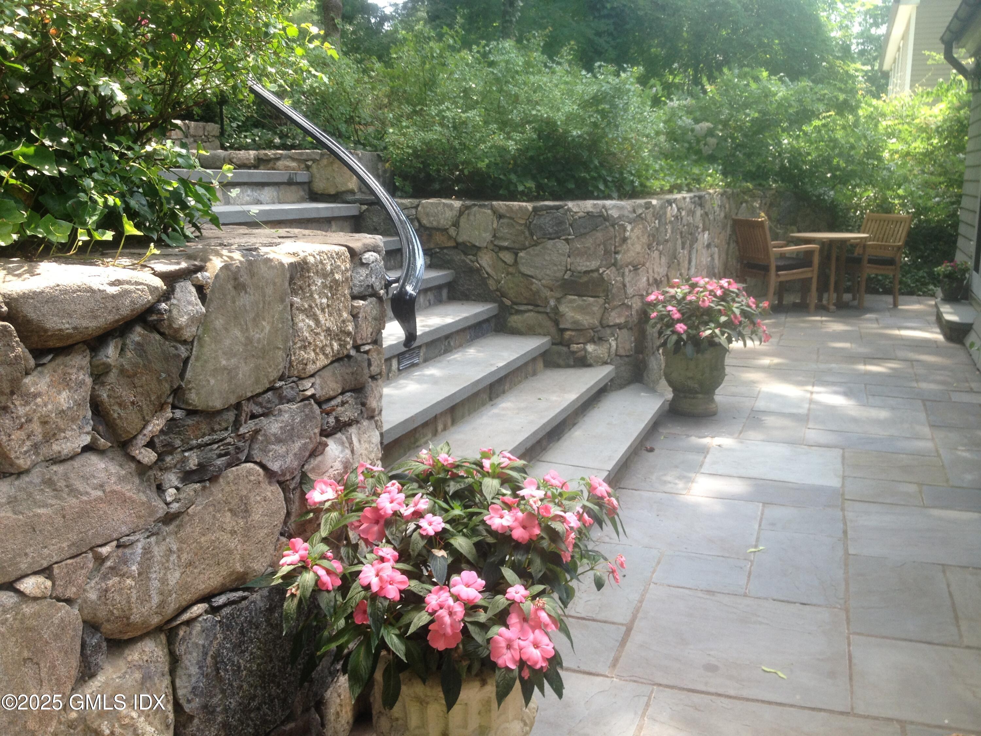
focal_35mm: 35
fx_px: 992
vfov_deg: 40.7
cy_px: 368
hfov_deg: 52.6
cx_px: 490
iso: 50
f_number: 2.4
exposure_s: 1/190
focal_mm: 4.28
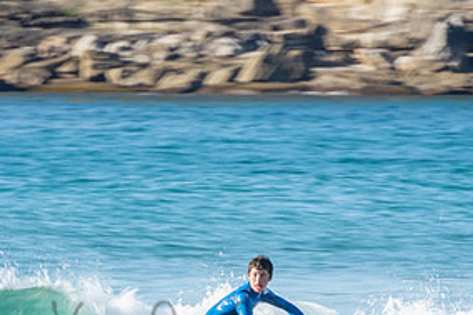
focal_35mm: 1226
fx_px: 16098
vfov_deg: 1.1
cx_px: 223
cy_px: 312
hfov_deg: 1.7
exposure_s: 1/30
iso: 100
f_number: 20
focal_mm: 400
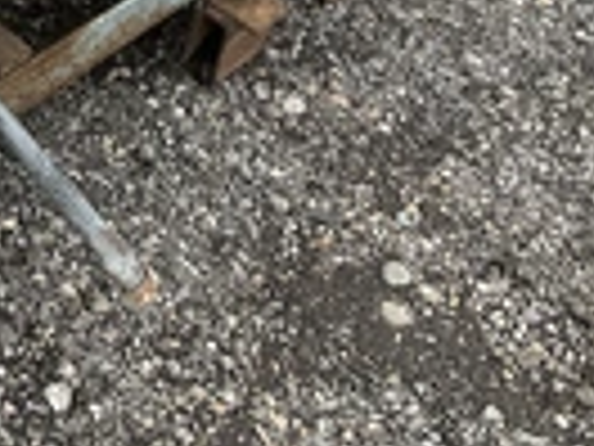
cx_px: 54
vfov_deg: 16.1
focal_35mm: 88
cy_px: -95
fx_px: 1510
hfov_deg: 21.7
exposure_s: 1/299
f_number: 1.8
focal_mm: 3
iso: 25
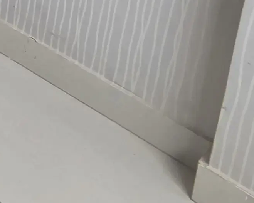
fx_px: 579
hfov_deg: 12.5
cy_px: -350
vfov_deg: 12.5
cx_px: -459
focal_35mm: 77
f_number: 2.2
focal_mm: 2.2
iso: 50
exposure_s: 1/144
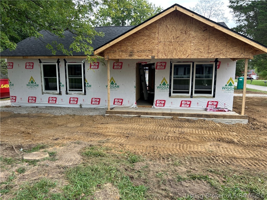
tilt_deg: -9.5
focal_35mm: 26
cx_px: 134
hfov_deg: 67.3
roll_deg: -0.3
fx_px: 201
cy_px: 100
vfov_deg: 53.1
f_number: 1.5
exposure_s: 1/404
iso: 50
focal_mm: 5.7
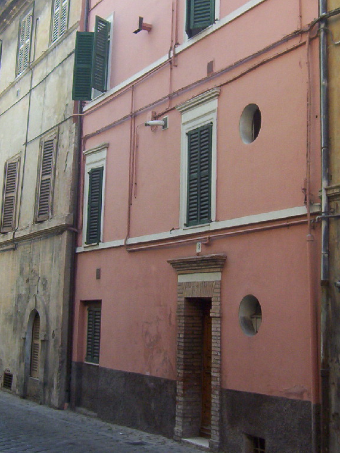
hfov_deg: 26.1
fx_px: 733
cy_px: 174
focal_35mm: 56
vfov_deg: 34.2
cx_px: 205
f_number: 2.76
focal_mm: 5.54
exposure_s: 1/640
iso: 100
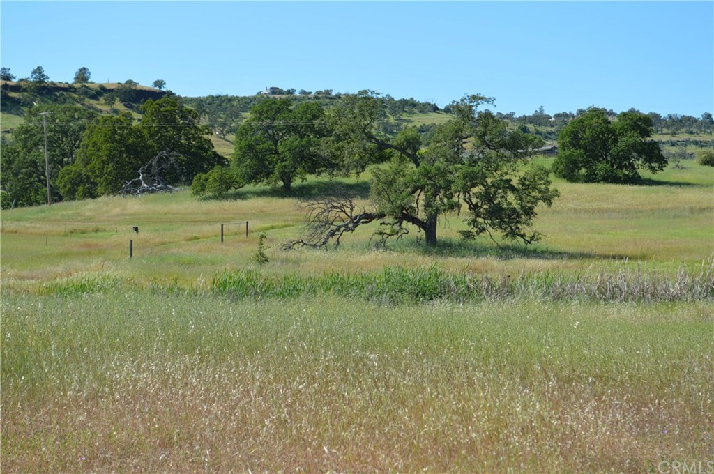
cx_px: 357
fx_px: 1634
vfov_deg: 16.5
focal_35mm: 82
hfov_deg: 24.6
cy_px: 237
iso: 100
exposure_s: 1/250
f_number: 8
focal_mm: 55
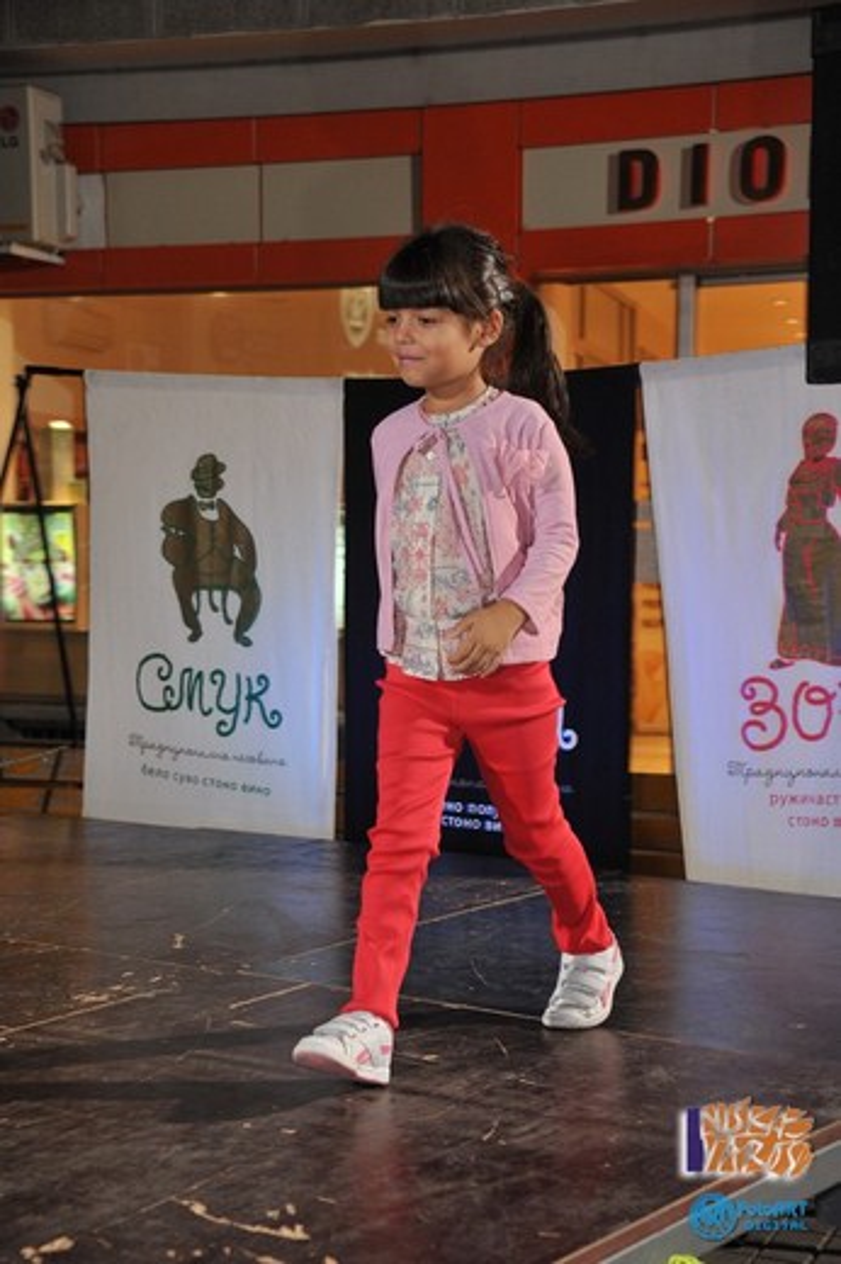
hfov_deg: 21.9
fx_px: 2175
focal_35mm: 62
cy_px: 632
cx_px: 420
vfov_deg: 32.4
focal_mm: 62
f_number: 5.6
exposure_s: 1/60
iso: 1000
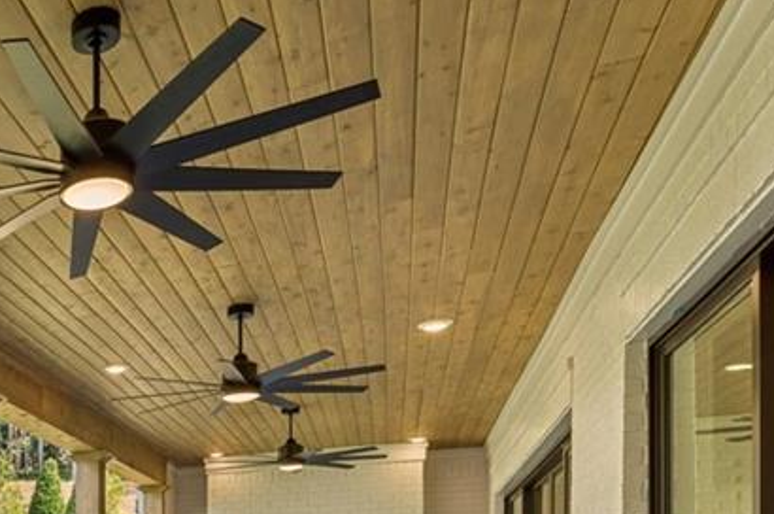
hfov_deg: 37.2
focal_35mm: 40
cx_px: -151
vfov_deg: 29.7
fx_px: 859
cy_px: 575
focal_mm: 16
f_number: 8
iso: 100
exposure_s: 1/15
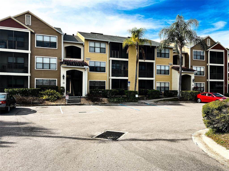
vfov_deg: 53.1
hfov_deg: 67.3
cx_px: 114
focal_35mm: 26
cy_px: 86
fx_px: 172
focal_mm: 5.7
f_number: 1.5
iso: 50
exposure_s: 1/2800
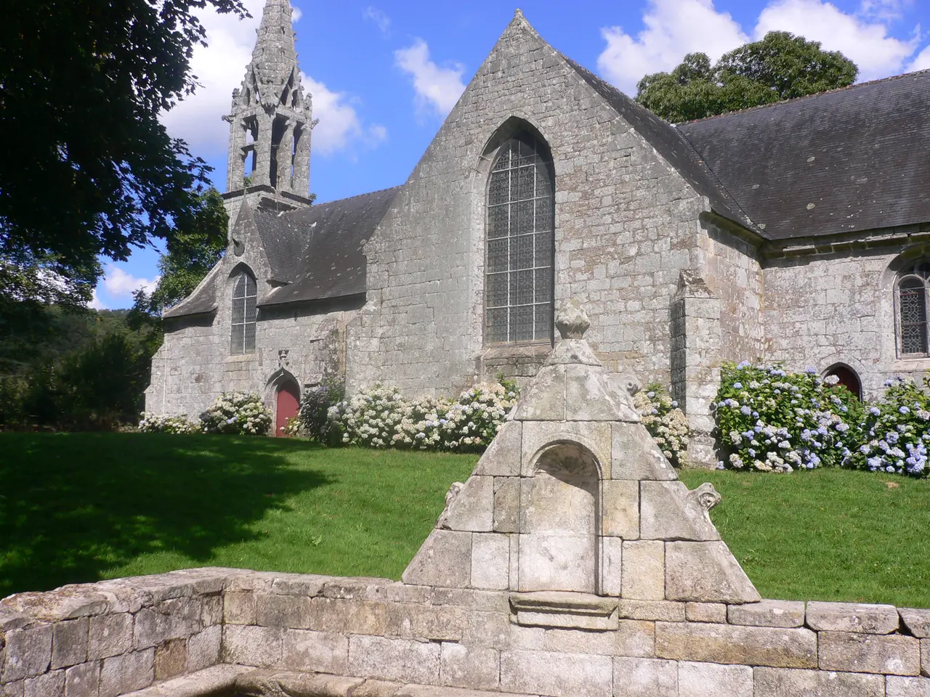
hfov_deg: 52.6
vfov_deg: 40.7
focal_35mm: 35
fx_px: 940
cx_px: 465
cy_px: 348
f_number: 5.6
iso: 80
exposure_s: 1/320
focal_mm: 5.8
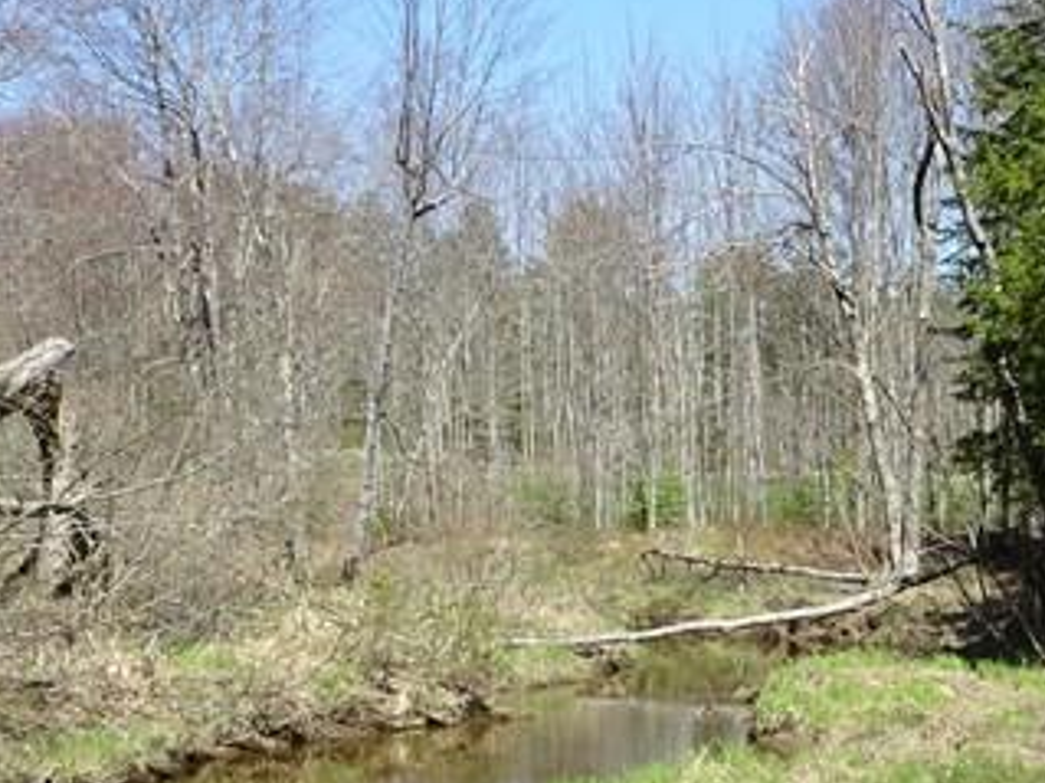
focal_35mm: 77
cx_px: 652
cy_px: 659
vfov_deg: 18.9
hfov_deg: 25.3
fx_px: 2324
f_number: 3.5
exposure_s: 1/640
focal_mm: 4.1
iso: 80
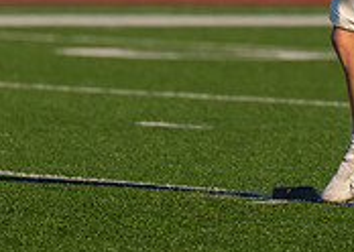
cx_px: 367
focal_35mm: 1017
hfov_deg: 2.0
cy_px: -127
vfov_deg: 1.4
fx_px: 10217
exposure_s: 1/2500
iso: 100
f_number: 2.8
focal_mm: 200
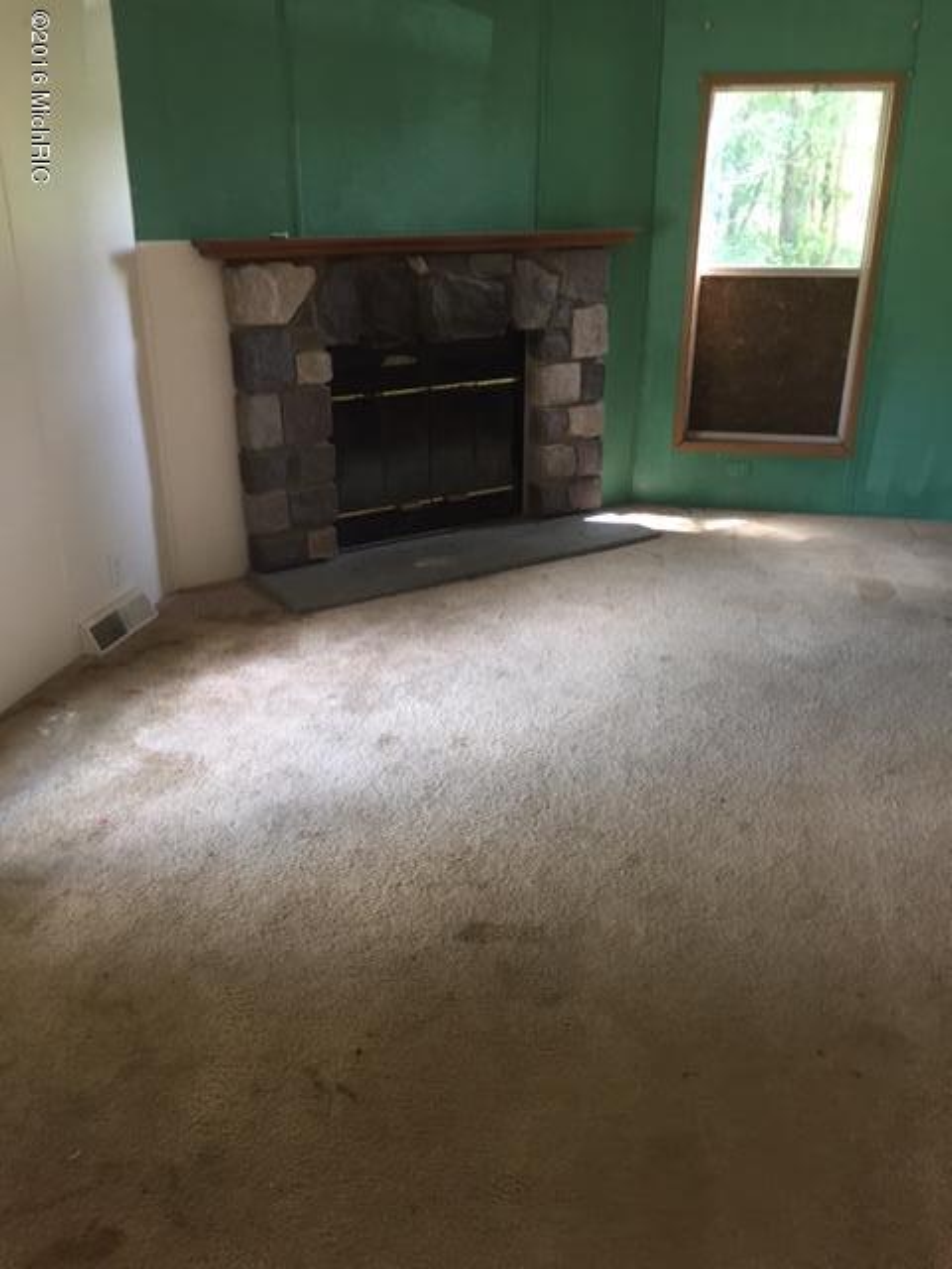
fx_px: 1063
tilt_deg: -21.2
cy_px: 634
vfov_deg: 61.7
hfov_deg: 48.2
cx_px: 476
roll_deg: +0.0
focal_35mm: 29
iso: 100
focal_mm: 4.15
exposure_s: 1/30
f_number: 2.2
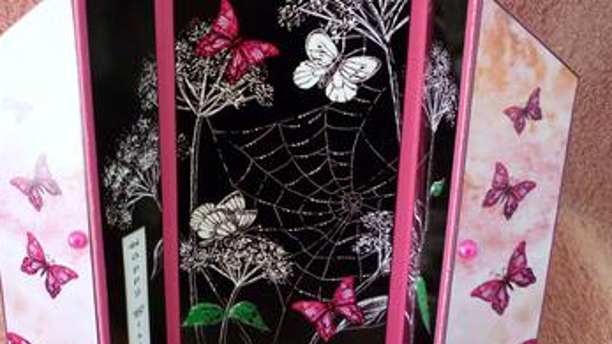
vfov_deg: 29.0
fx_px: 665
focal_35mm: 41
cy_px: 157
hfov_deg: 49.3
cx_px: 275
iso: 400
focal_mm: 5.2
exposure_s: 1/10
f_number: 3.3
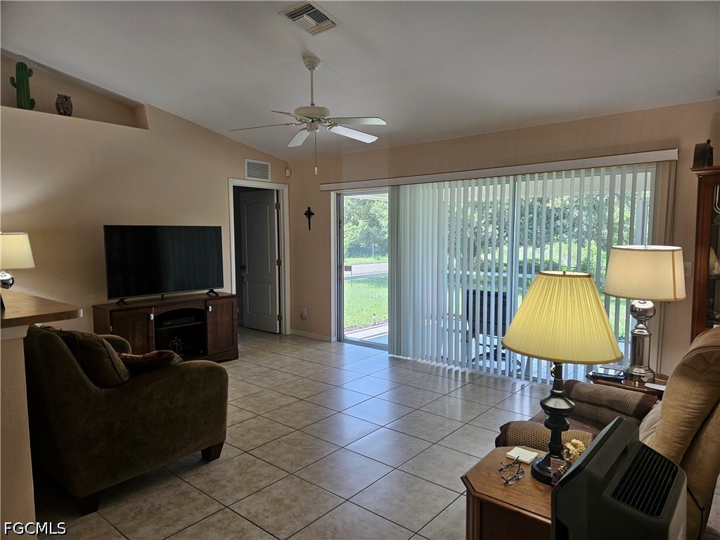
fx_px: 478
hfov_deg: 73.9
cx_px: 360
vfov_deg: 58.9
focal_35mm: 23
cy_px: 270
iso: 100
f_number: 1.8
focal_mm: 5.4
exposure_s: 1/120
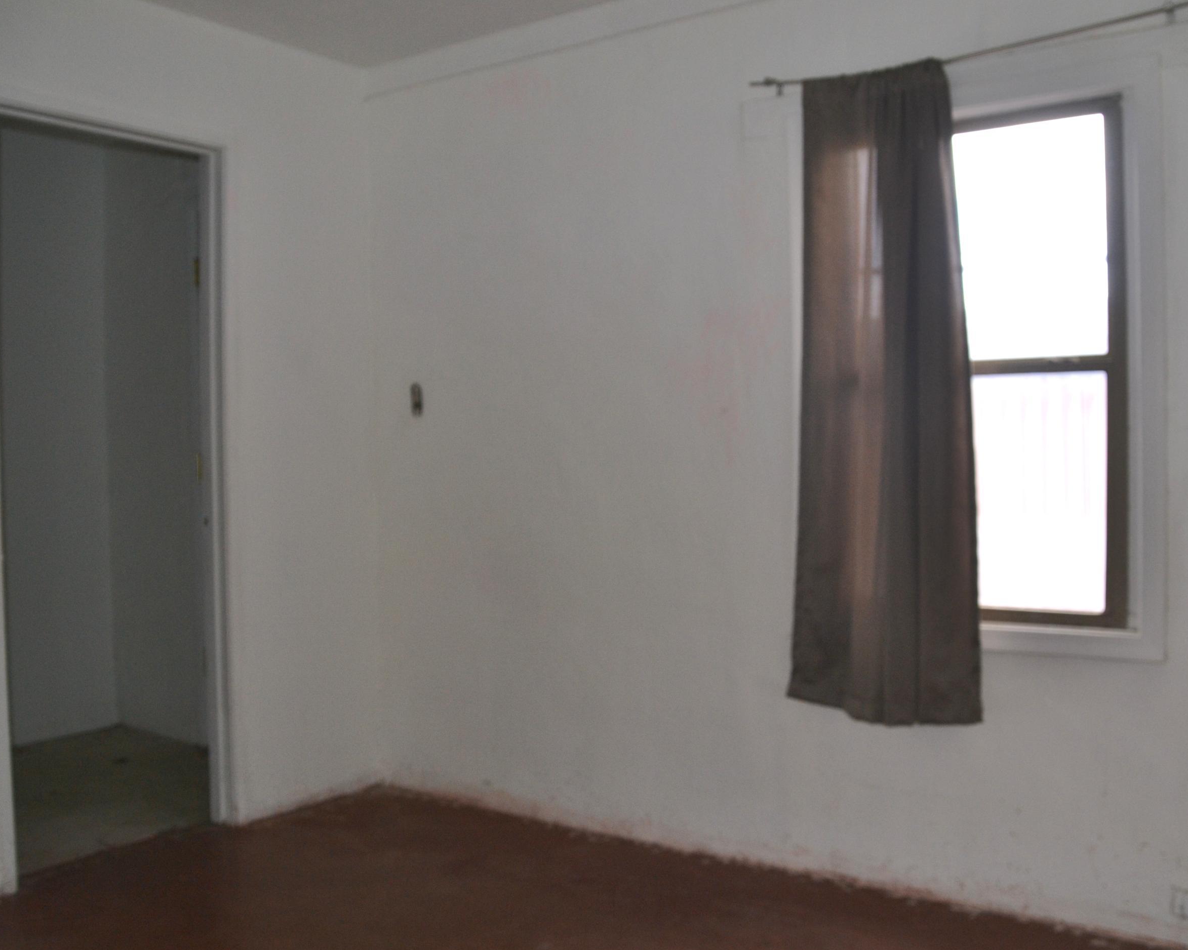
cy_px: 481
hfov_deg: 50.3
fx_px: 1266
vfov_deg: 41.2
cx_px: 601
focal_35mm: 36
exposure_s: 1/125
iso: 360
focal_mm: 20
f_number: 4
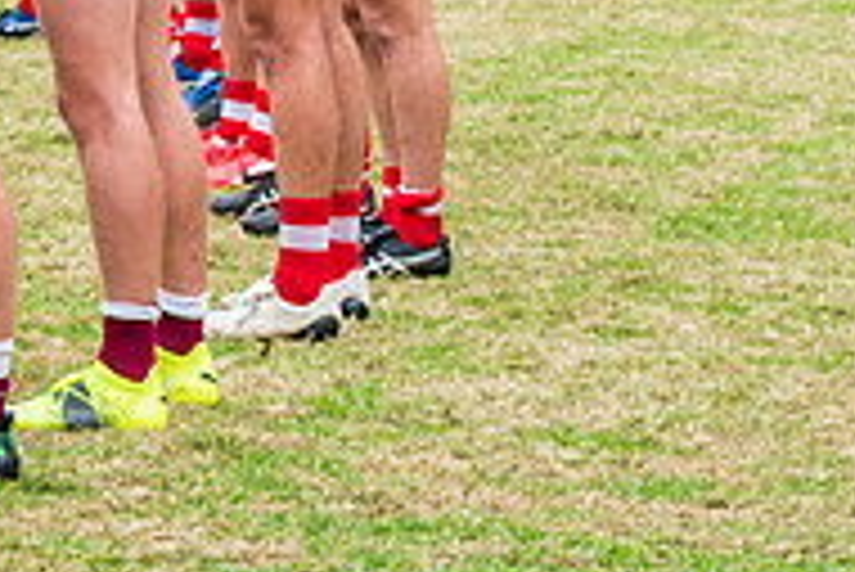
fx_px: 5086
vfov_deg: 6.4
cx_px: -274
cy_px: -151
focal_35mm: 214
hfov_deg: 9.4
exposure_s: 1/160
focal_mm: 70
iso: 400
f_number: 7.1
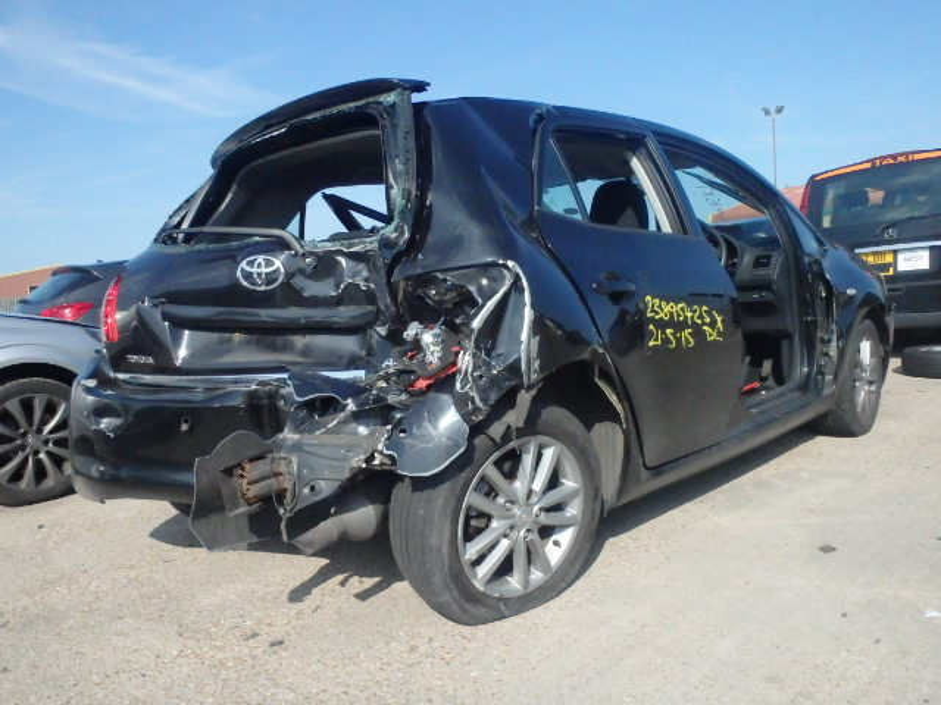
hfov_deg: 63.4
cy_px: 352
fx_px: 761
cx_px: 470
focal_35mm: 28
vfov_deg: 49.7
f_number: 11
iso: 1600
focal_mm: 5
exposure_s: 1/1250
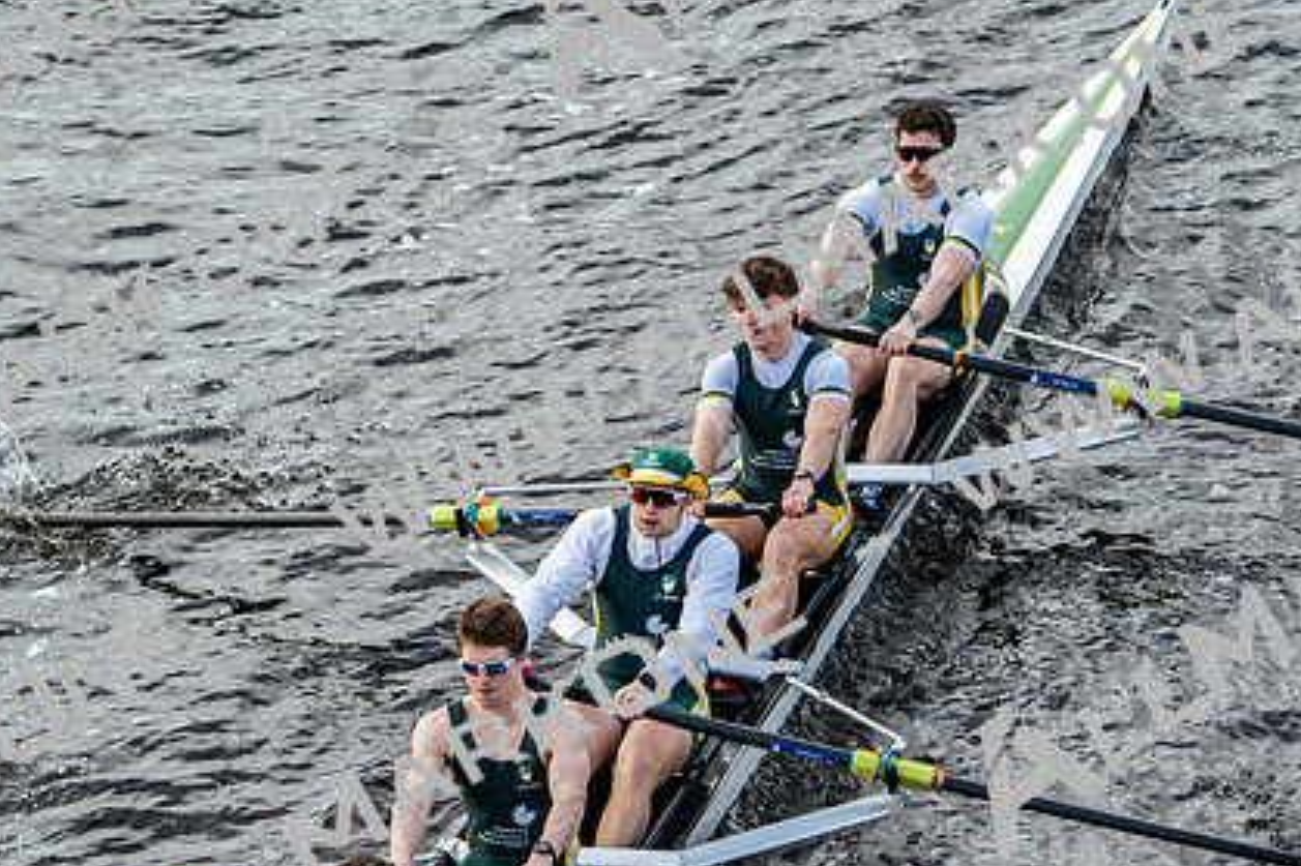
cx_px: 714
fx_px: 10006
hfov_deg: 7.4
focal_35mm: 277
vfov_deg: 5.0
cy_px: 563
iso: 800
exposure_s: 1/1250
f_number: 5.6
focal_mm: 200
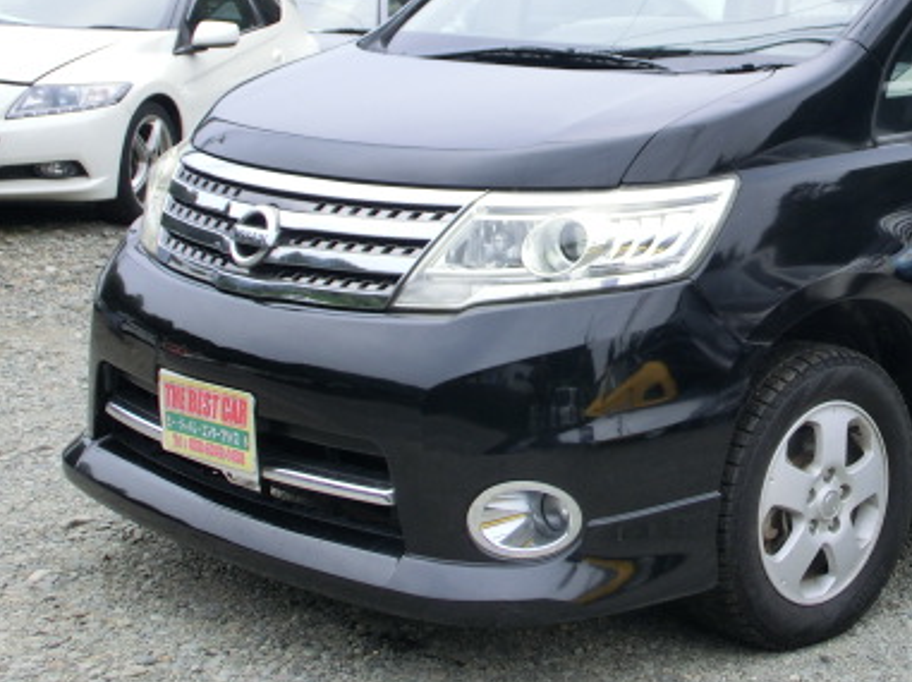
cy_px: 254
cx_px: 764
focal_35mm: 74
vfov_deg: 19.8
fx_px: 1948
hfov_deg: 25.8
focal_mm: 7.87
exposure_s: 1/80
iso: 100
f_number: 4.2
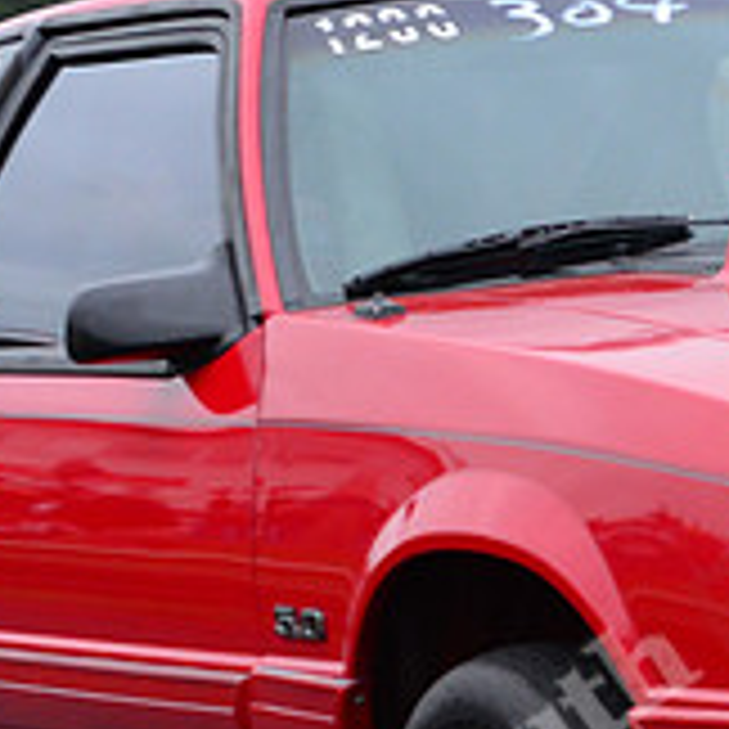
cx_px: 770
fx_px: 7148
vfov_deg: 5.8
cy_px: 616
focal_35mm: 300
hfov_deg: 5.8
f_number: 8
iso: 1000
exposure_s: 1/1000
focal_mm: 66
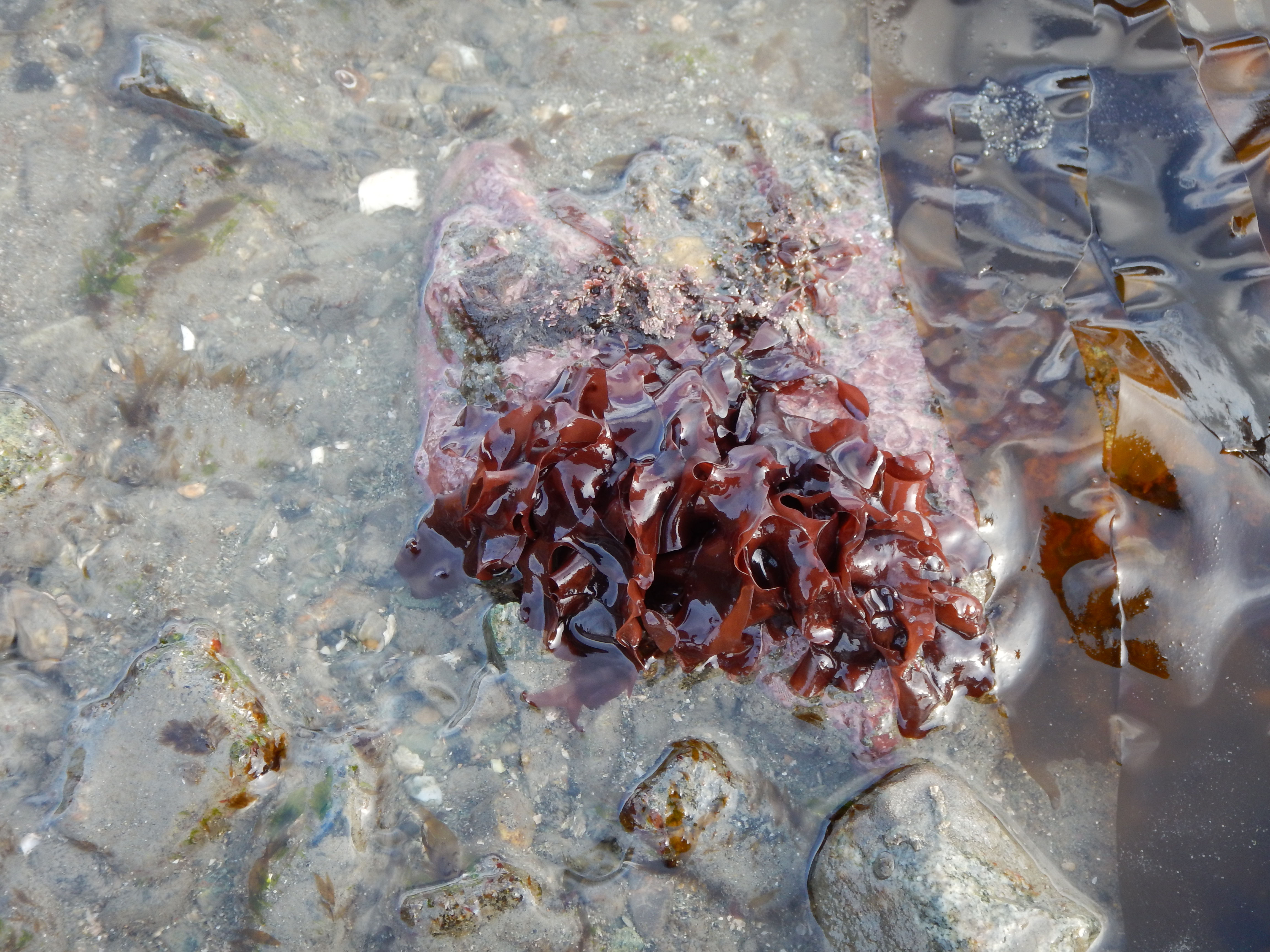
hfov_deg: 29.0
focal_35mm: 67
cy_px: 476
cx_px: 635
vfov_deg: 21.9
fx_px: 2458
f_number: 4.5
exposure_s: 1/50
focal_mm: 12
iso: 125
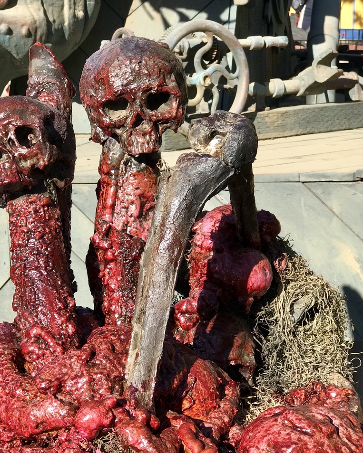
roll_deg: +1.9
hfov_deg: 18.2
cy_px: 288
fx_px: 1128
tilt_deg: -15.8
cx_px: 120
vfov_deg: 22.7
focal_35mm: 84
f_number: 2.8
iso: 20
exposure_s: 1/523
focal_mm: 6.6
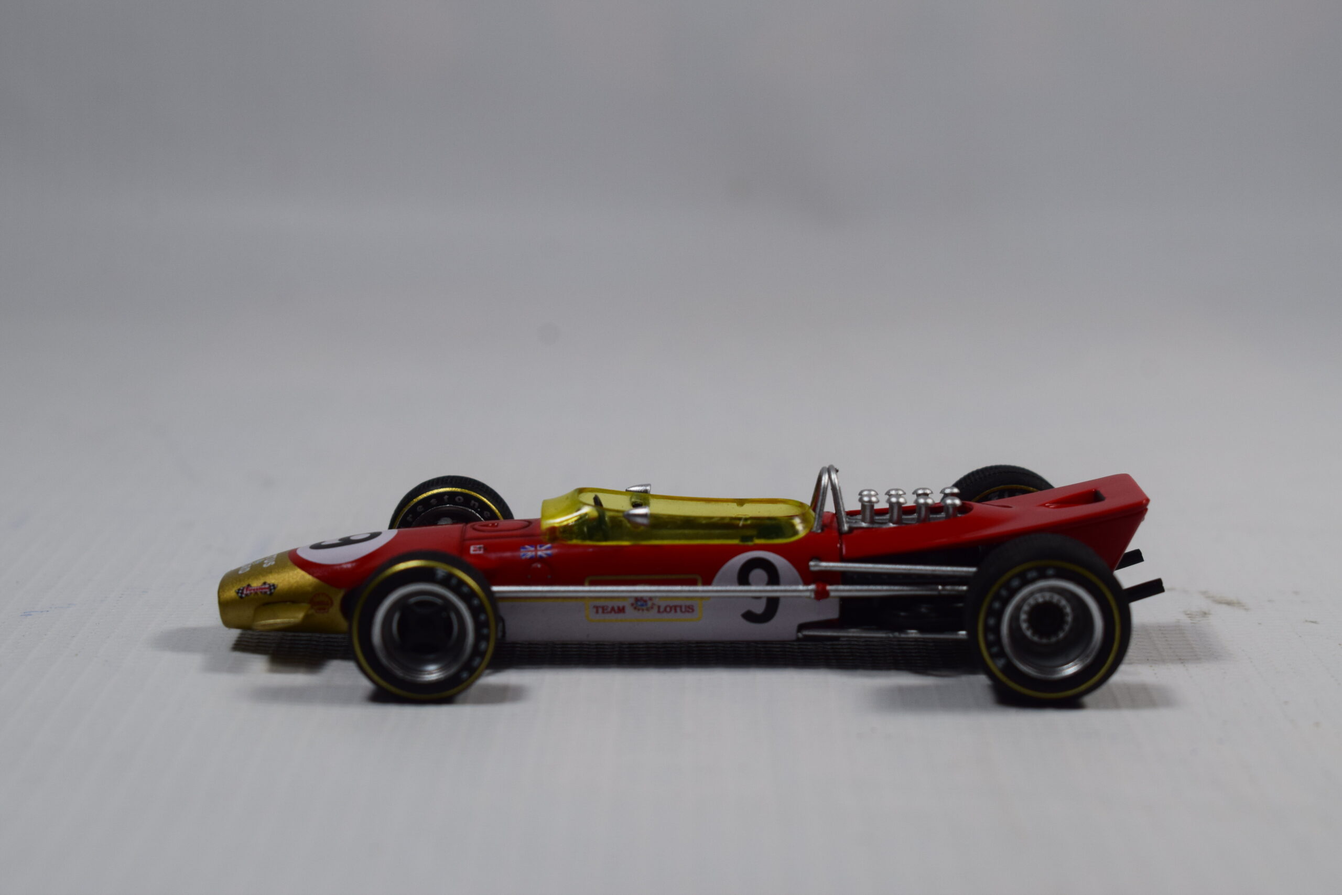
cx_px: 671
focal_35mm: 82
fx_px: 3075
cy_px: 448
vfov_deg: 16.6
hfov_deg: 24.6
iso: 400
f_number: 9
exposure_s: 1/100
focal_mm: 55
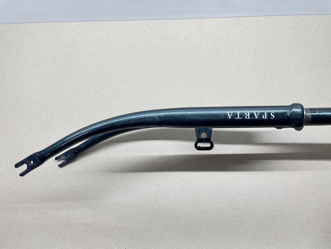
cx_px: 166
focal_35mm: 26
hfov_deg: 67.3
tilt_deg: -68.4
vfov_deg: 53.1
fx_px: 249
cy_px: 124
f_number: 1.6
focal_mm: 4.2
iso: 80
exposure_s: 1/100
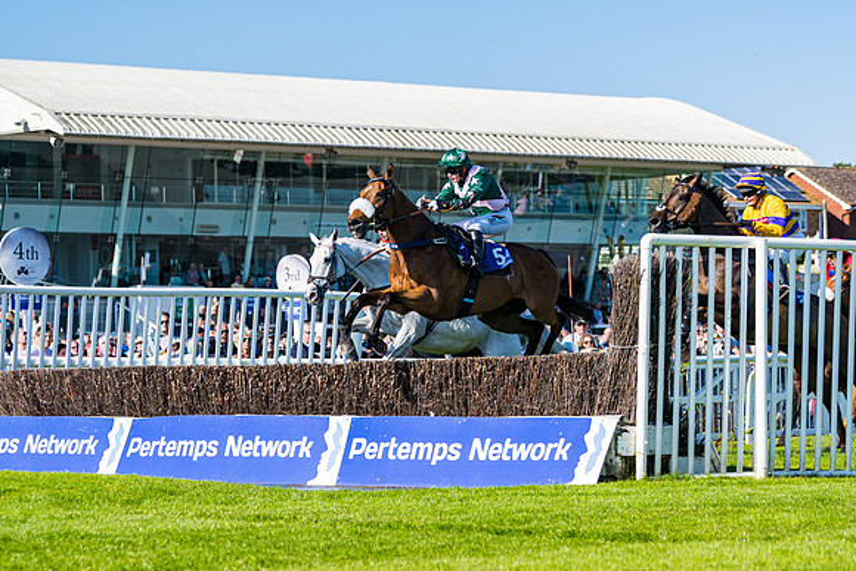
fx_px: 3032
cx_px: 465
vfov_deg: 10.8
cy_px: 354
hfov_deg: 16.1
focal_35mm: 127
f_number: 4
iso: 100
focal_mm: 95
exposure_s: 1/1250
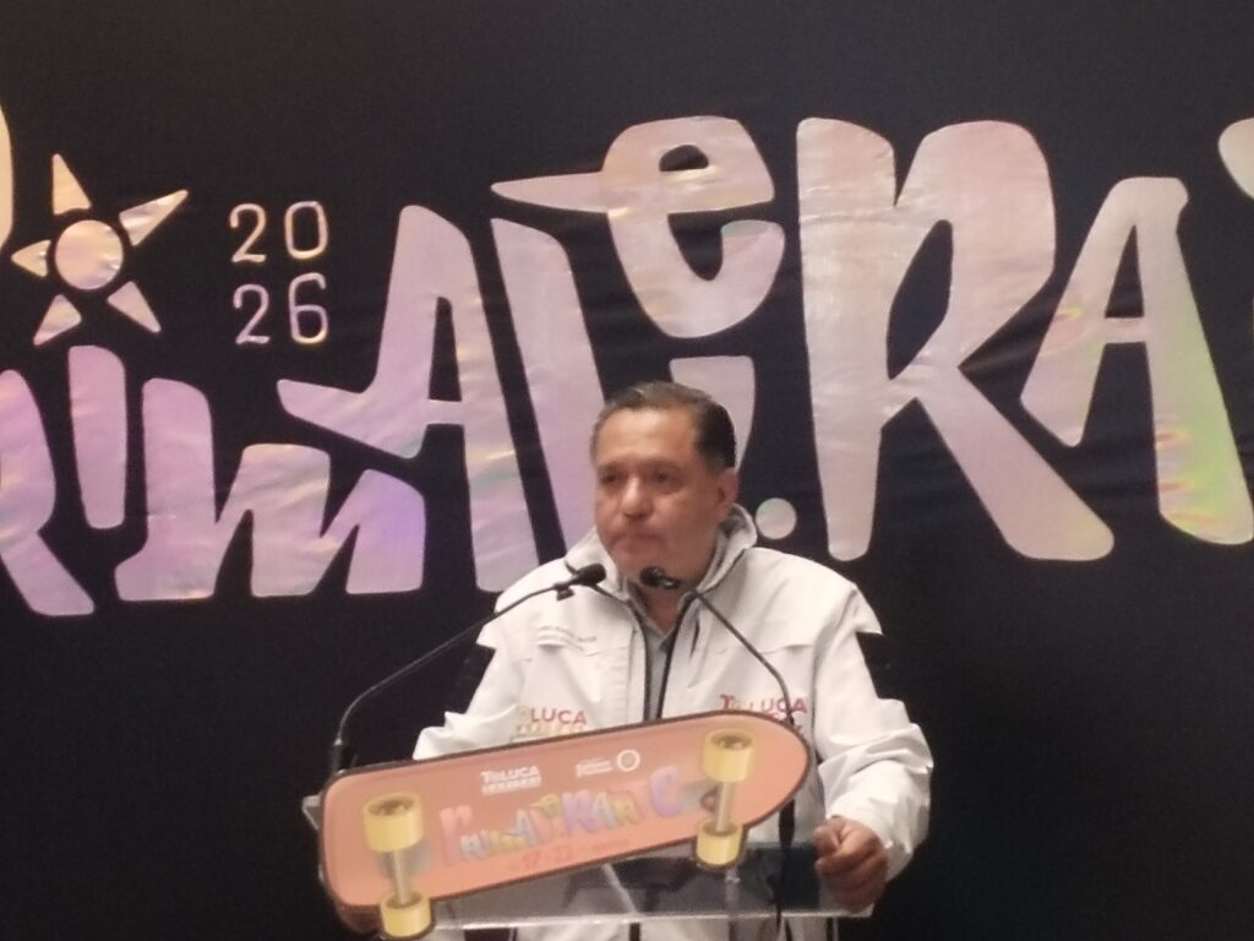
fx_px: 5941
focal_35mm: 164
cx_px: 627
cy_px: 470
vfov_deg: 9.1
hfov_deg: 12.0
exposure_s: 1/50
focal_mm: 4.75
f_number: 1.8
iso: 370
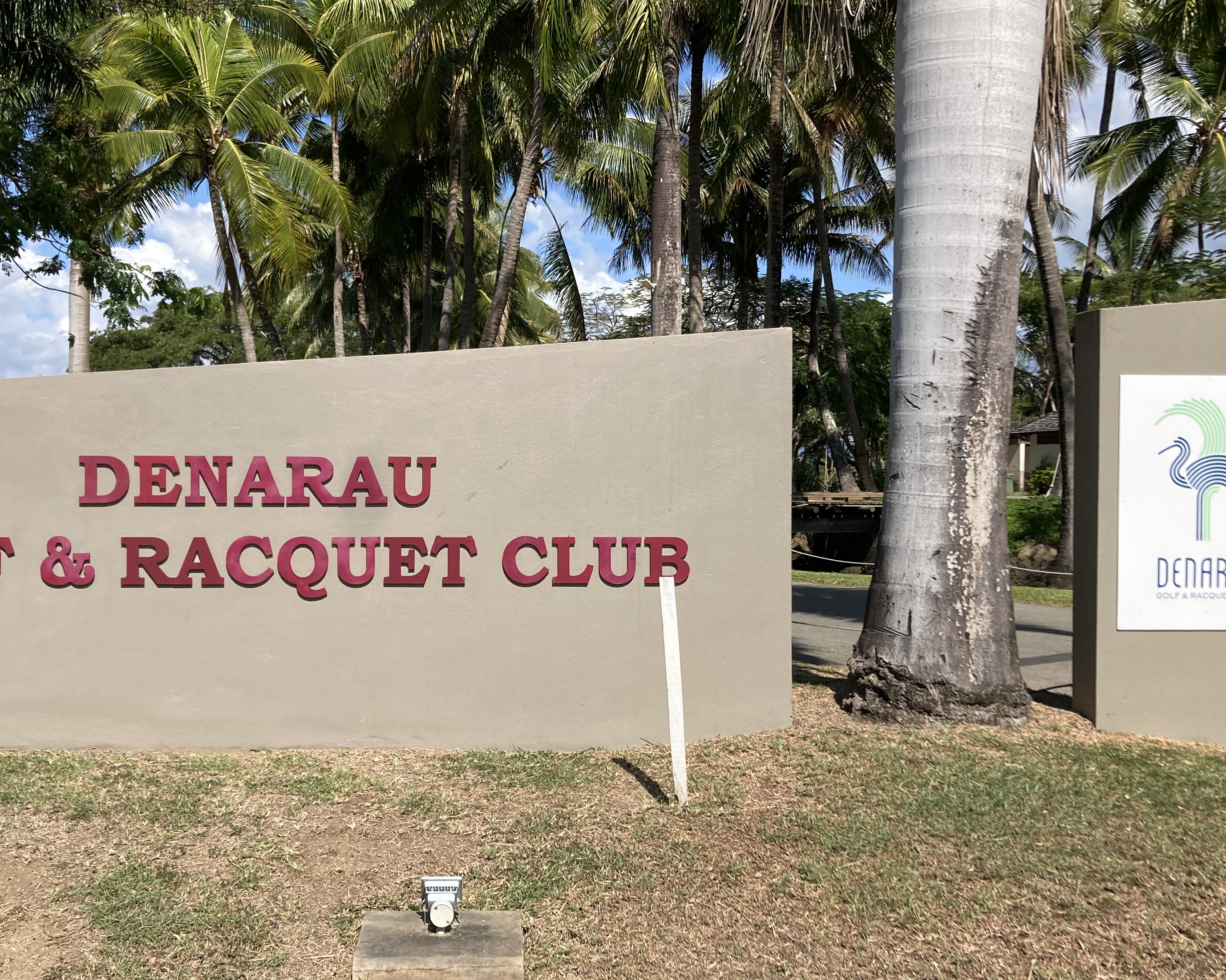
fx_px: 1451
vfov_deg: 37.3
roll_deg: -0.4
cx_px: 510
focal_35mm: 40
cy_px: 517
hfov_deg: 45.6
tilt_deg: -0.5
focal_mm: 3.99
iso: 20
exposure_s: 1/2404
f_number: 1.8
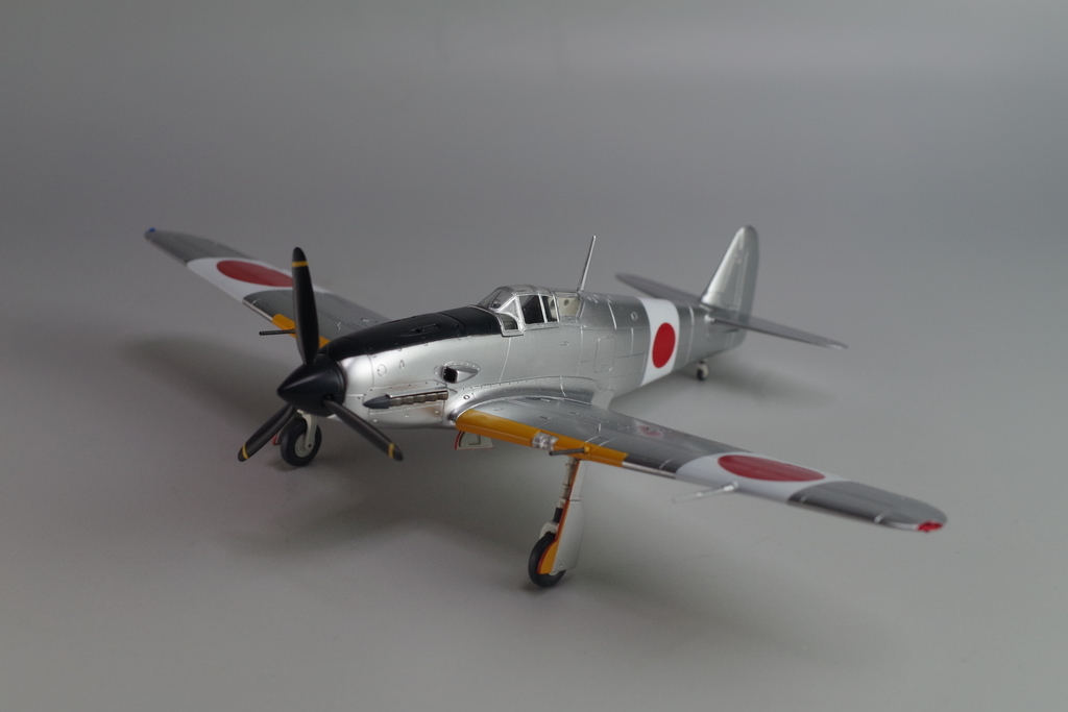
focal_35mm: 52
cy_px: 356
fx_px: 1558
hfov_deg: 37.8
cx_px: 534
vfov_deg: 25.8
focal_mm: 35
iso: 400
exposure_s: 1/80
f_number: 8
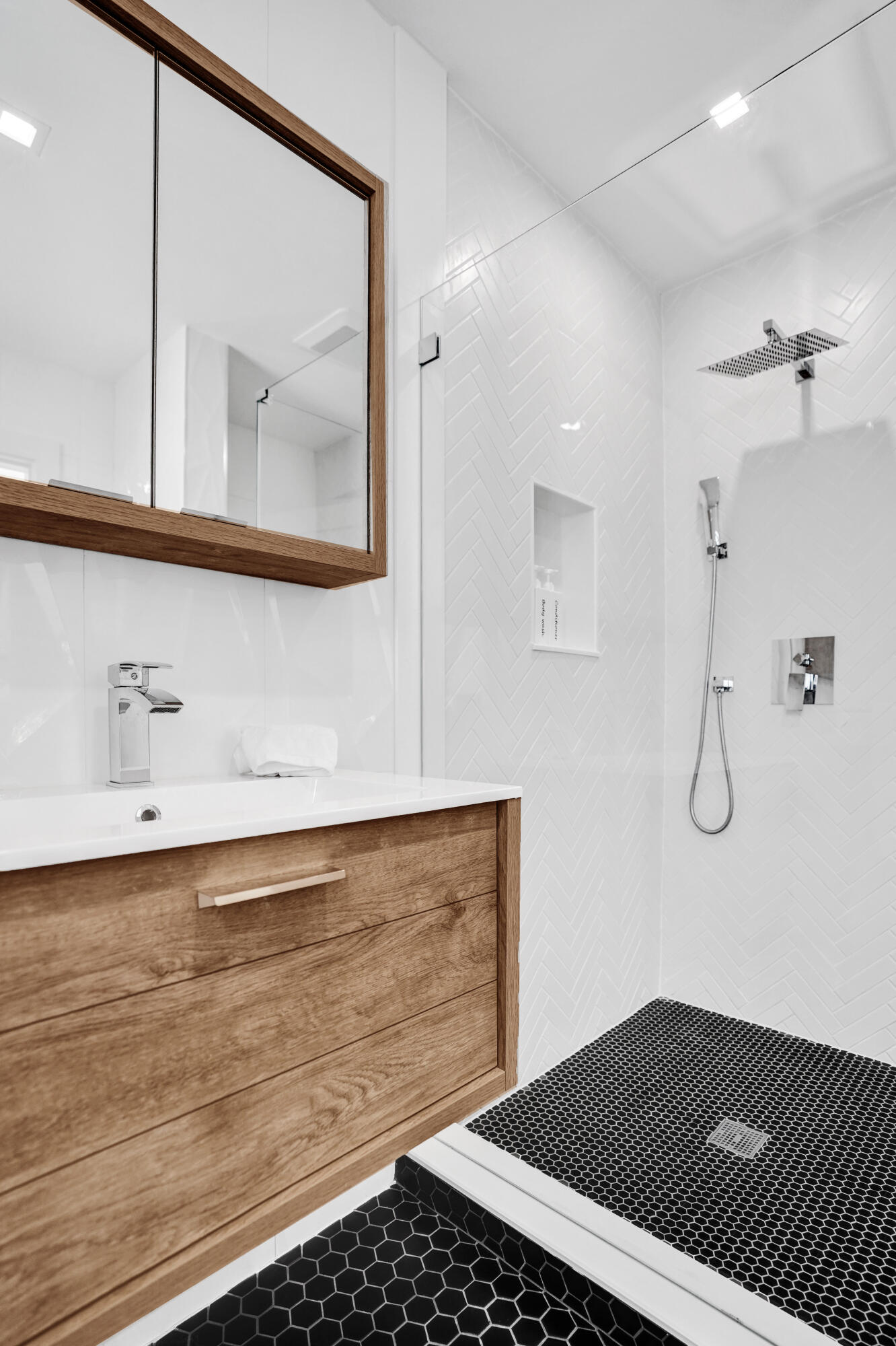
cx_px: 448
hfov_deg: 73.7
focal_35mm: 16
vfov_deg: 96.8
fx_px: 598
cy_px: 673
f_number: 3.2
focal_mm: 16
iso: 800
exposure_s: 1/800
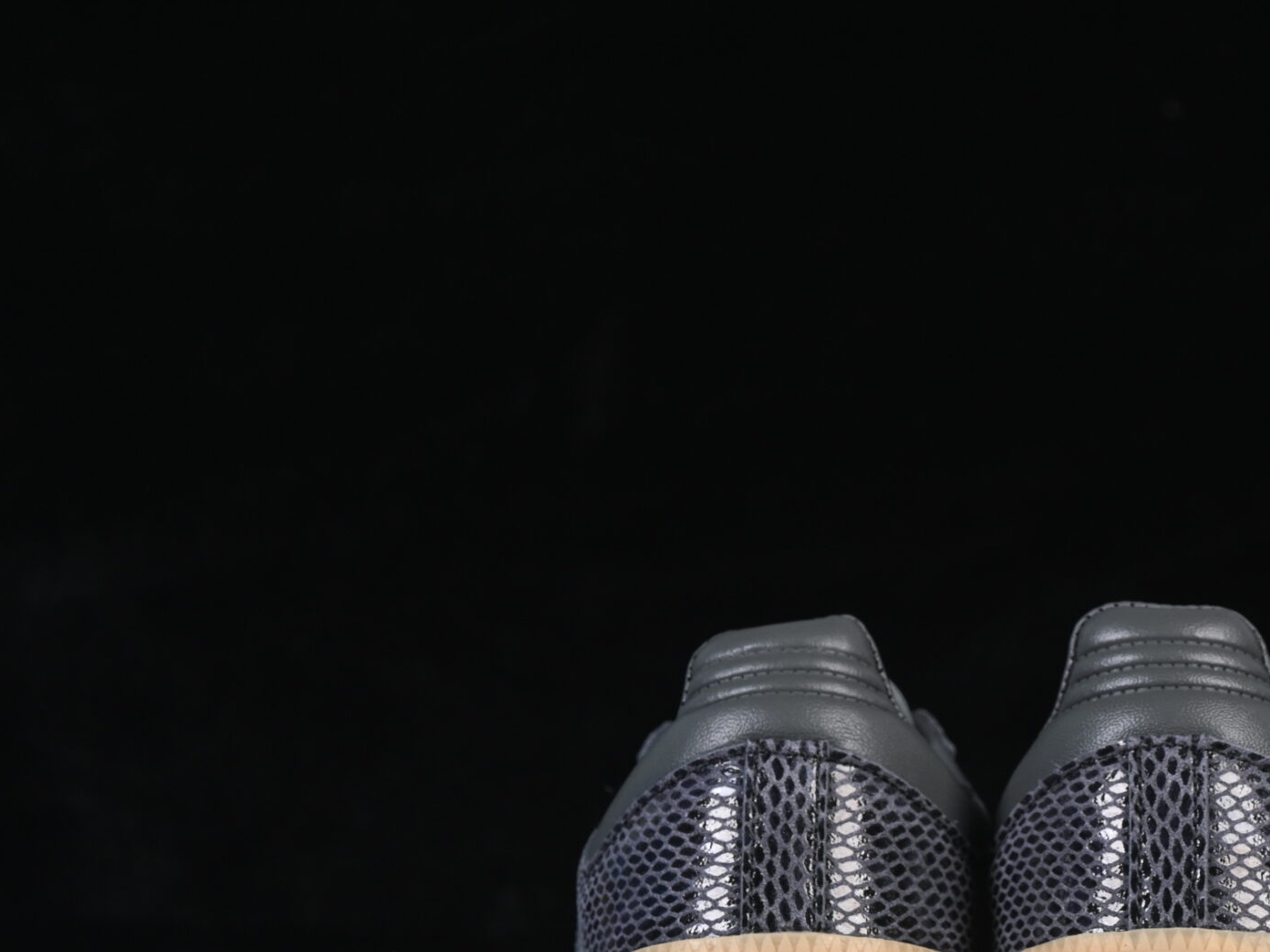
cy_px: 620
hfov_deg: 14.8
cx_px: 1064
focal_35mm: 132
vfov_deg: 11.2
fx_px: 4842
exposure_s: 1/80
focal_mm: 50
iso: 160
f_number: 7.1
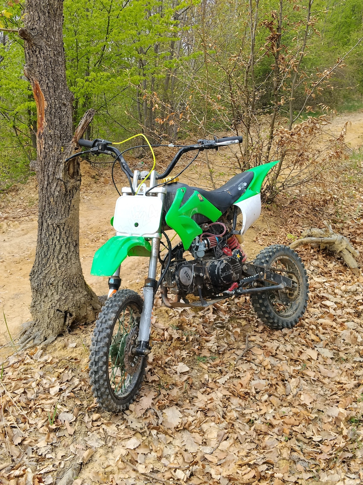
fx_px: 573
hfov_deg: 35.1
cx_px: 182
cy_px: 242
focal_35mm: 41
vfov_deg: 45.8
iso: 50
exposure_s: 1/619
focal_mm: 3.96
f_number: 1.8
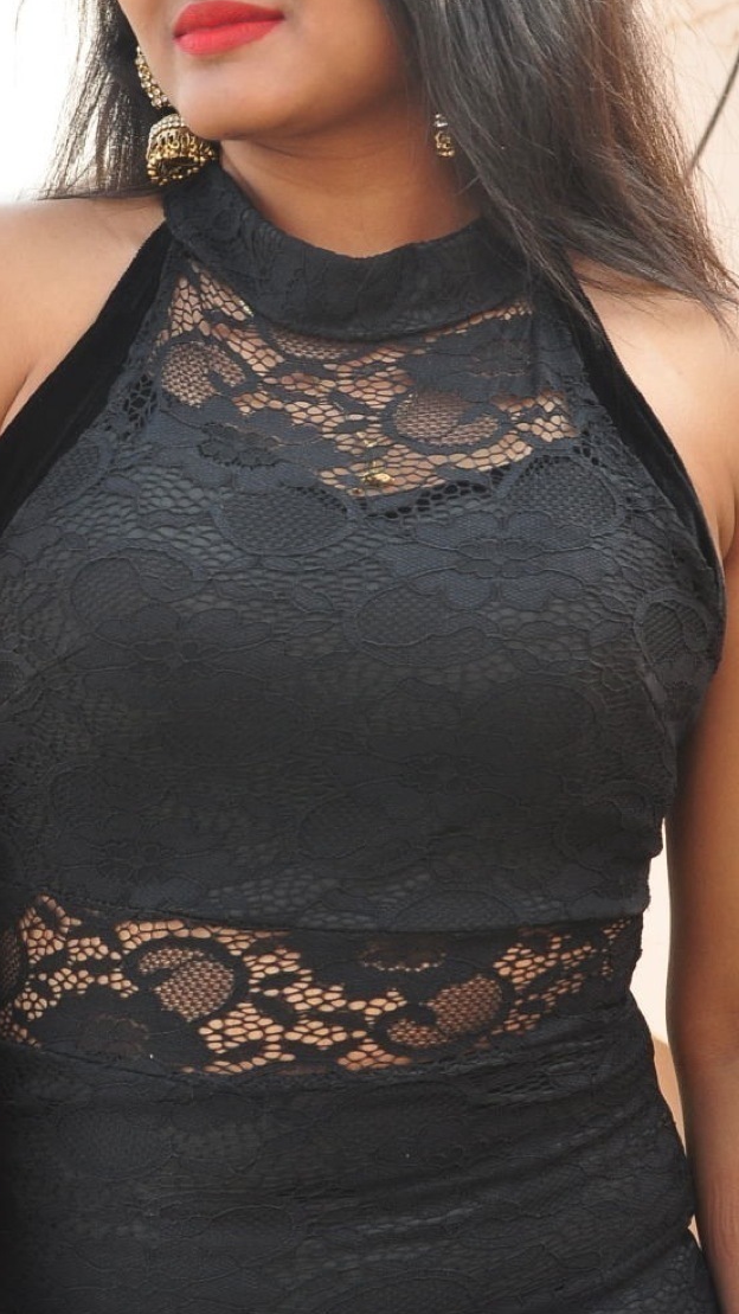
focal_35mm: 133
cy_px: 538
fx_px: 4632
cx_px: 294
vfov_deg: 16.1
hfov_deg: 9.1
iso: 400
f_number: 7.1
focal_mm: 52
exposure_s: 1/125
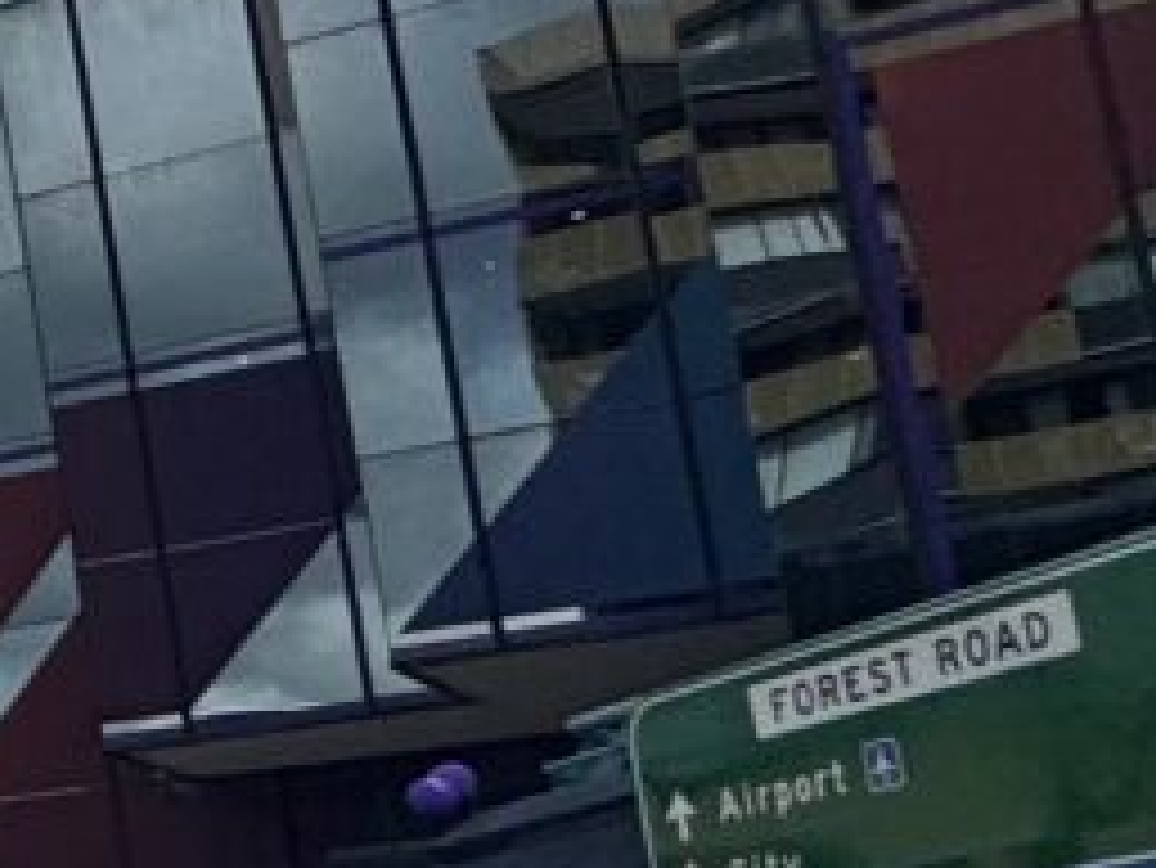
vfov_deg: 14.9
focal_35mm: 98
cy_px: 846
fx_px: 3274
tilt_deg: +10.5
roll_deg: +1.7
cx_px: -2469
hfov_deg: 10.9
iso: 40
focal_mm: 2.22
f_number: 2.2
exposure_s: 1/3906
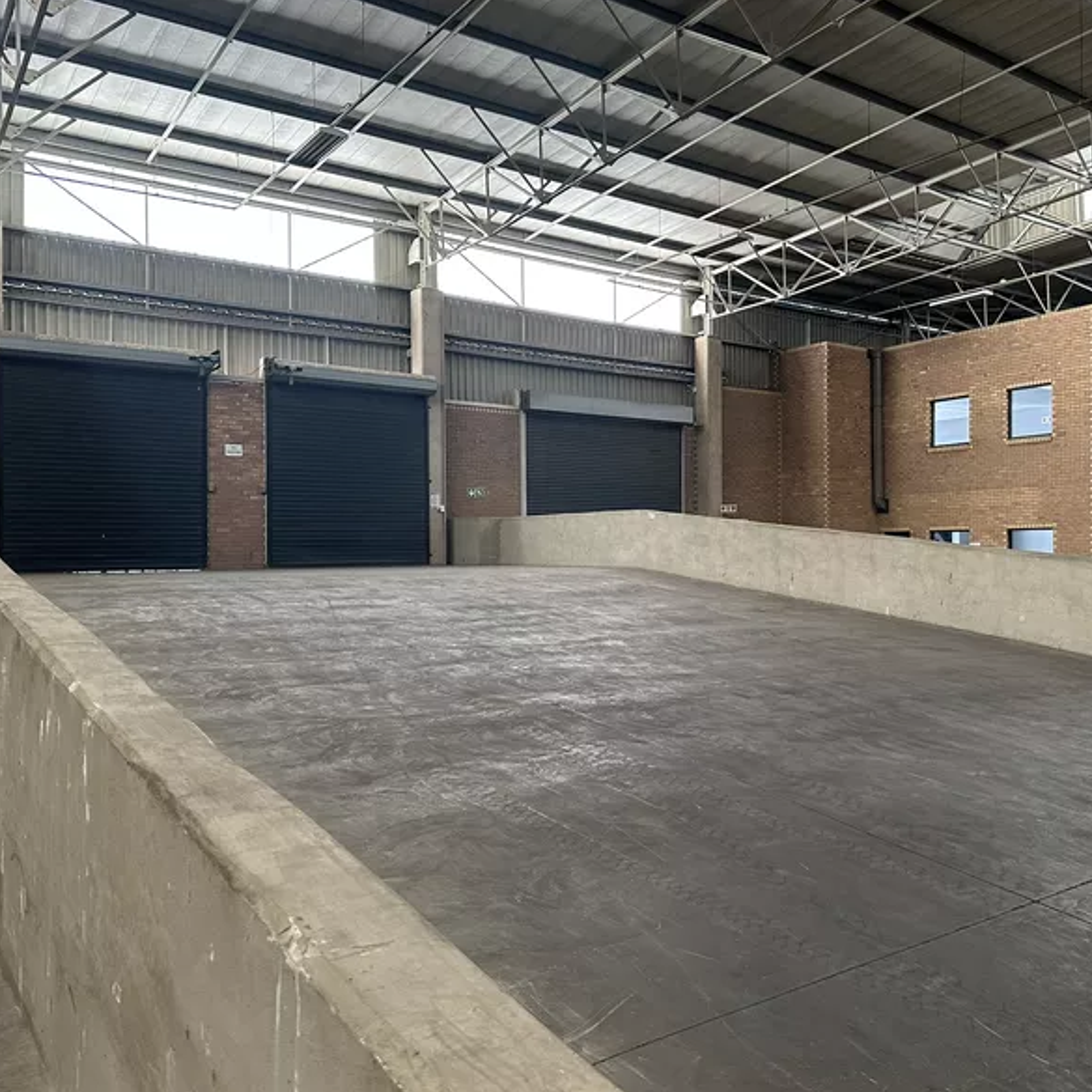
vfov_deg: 55.6
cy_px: 554
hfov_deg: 55.0
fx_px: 1035
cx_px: 676
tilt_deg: +2.3
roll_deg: +0.1
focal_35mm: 29
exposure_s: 1/111
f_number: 1.78
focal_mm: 6.86
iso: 250
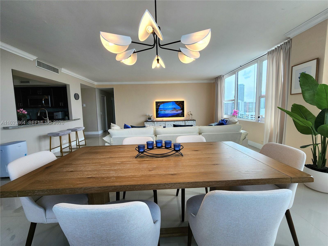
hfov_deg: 106.2
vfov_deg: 89.9
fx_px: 123
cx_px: 164
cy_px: 123
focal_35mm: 13
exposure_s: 1/120
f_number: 2.2
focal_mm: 2.2
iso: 50
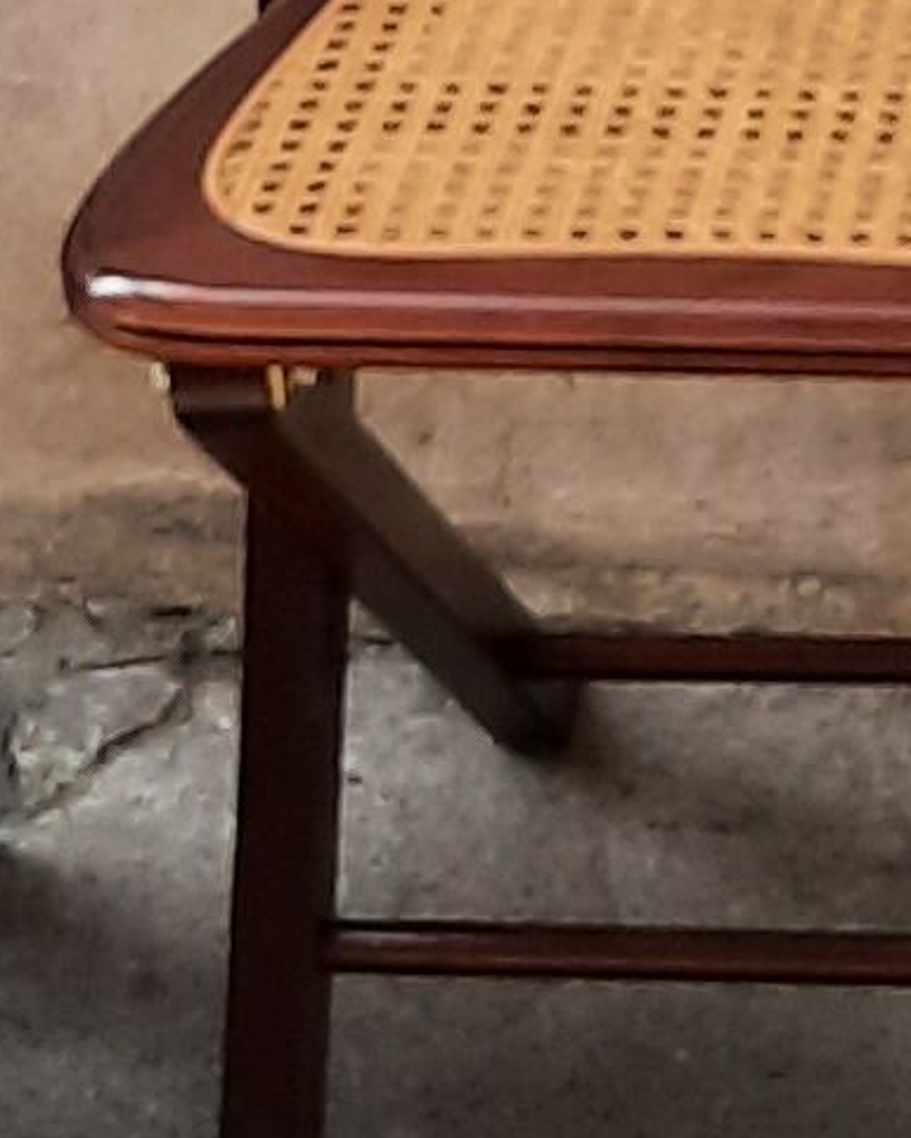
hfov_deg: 7.5
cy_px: 310
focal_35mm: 203
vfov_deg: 9.5
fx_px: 6839
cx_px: 1318
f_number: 2
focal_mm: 4.6
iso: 32
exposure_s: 1/189
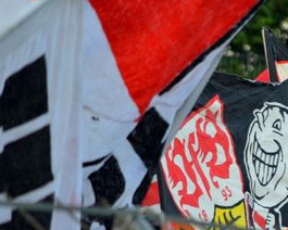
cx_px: 272
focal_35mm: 603
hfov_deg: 3.2
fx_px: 5140
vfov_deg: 2.6
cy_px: 184
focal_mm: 200
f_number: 2.8
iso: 800
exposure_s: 1/640
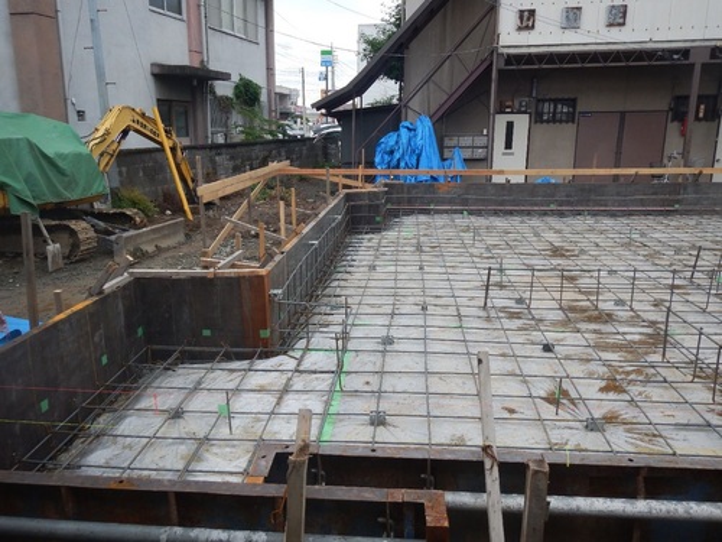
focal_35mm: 28
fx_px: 584
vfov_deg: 49.7
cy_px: 271
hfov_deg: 63.4
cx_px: 361
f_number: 3.9
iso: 125
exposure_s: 1/100
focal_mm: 5
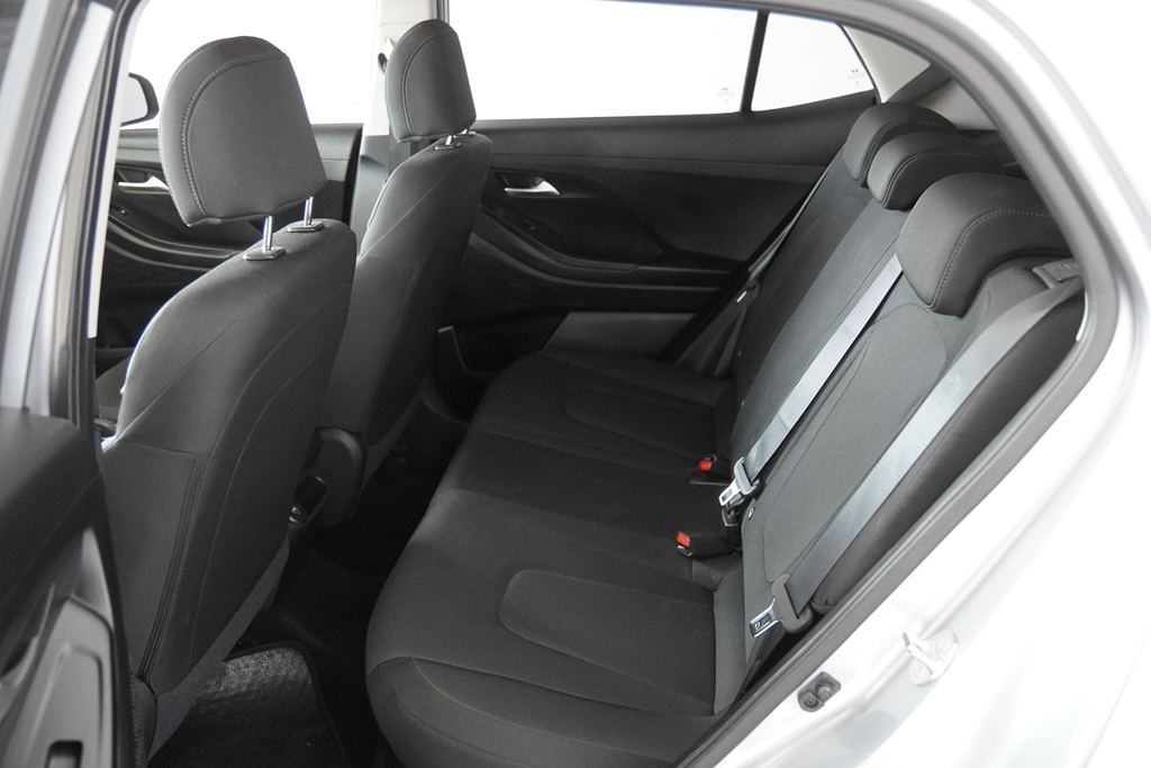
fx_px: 1055
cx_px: 576
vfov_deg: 40.0
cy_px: 384
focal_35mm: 33
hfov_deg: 57.2
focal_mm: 22
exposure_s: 1/160
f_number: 2.8
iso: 2500
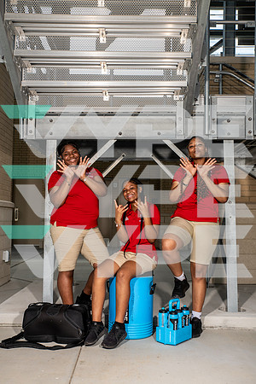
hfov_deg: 33.4
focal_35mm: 40
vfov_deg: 48.5
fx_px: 427
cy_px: 192
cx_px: 128
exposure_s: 1/320
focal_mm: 40
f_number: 7.1
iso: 200
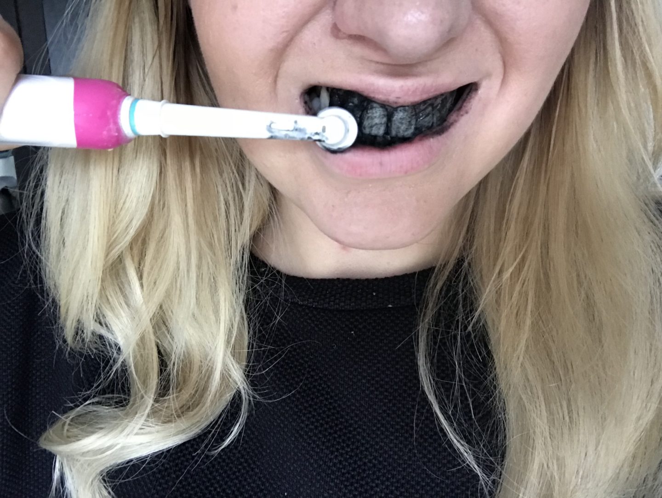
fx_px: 612
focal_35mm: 32
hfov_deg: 56.8
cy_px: 249
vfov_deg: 44.2
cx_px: 331
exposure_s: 1/33
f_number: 2.2
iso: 250
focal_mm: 2.87
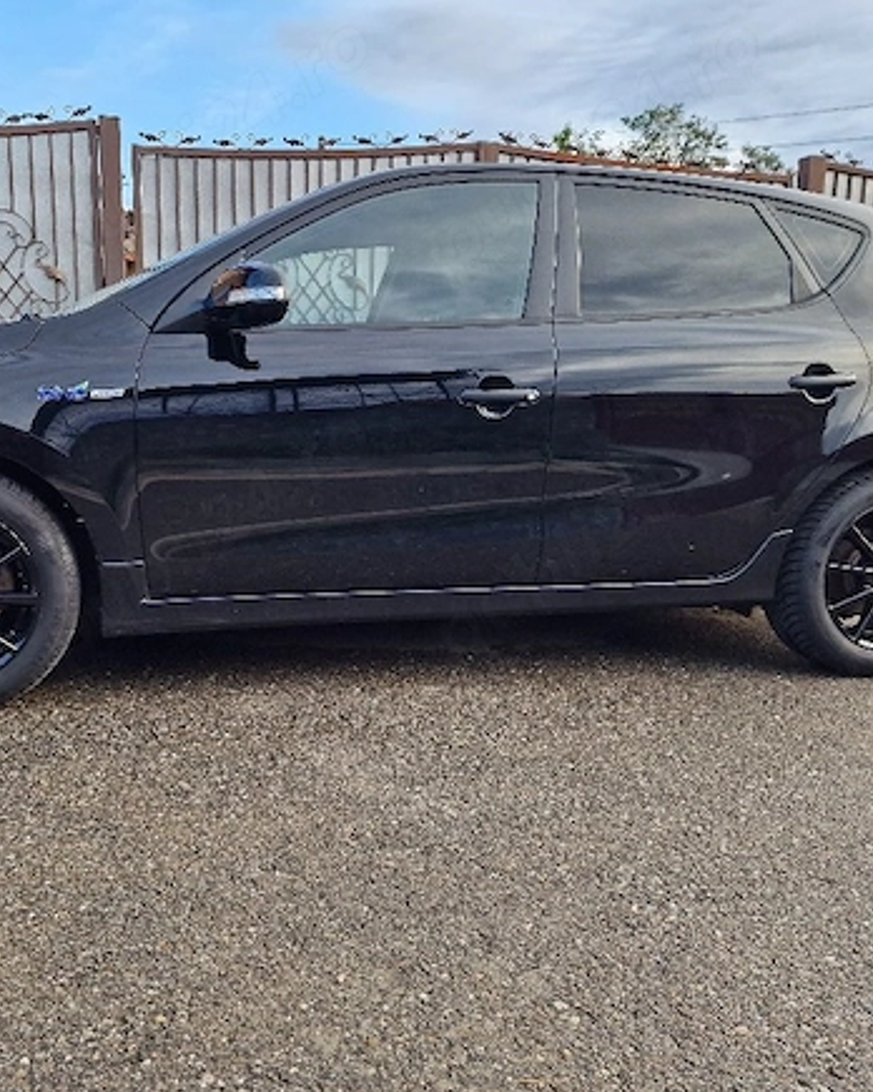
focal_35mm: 31
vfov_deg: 57.2
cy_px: 550
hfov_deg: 46.5
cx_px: 306
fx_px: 1001
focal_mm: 6.4
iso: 50
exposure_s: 1/182
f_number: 1.8
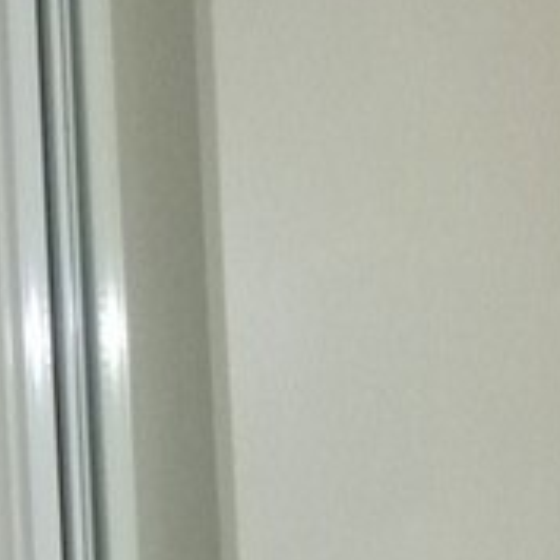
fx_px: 2709
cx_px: 123
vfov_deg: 11.3
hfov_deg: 11.8
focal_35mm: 148
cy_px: 870
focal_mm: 5.2
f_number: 3.3
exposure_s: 1/400
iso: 400
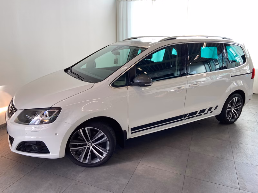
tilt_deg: -16.4
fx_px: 194
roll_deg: -1.0
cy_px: 96
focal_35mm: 26
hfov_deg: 67.3
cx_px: 129
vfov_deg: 53.1
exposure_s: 1/100
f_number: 1.8
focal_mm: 4.25
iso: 32
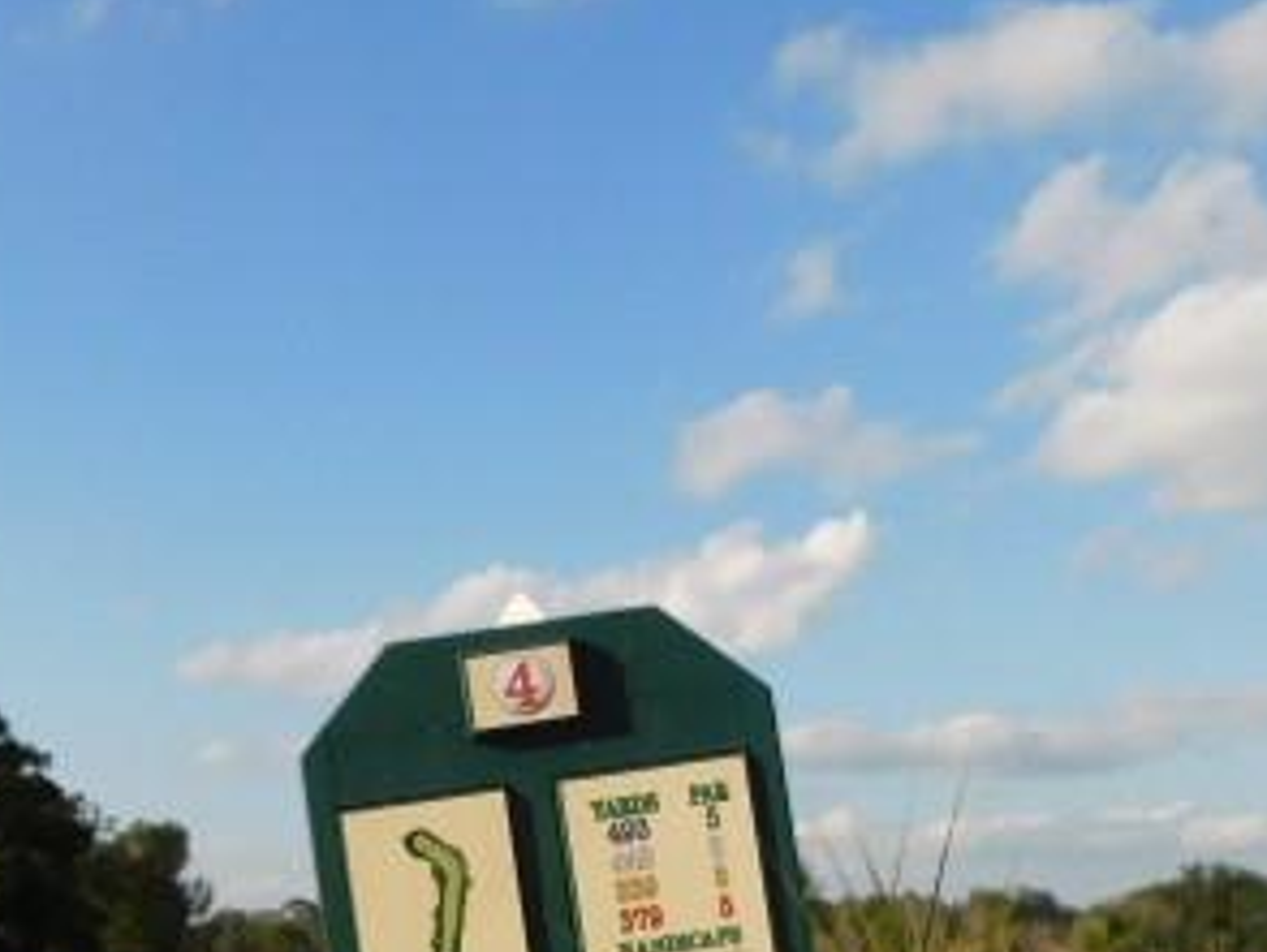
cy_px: 801
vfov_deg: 28.3
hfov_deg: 38.1
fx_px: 1832
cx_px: 556
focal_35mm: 50
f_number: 6
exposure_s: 1/500
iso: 125
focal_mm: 4
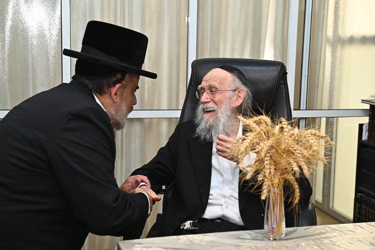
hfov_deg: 36.3
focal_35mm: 55
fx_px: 573
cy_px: 125
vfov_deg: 24.6
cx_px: 188
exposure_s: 1/160
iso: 1000
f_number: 5
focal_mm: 55
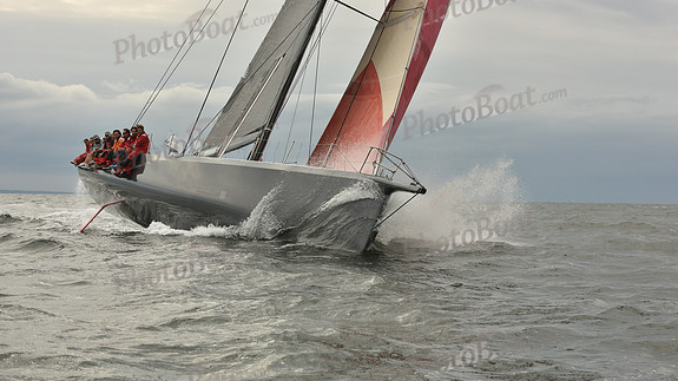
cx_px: 341
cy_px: 187
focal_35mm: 74
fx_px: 1330
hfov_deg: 28.6
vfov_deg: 16.3
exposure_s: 1/1250
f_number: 8
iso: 320
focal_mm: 70
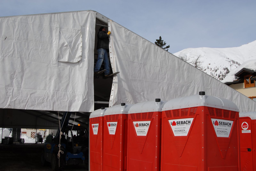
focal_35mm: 36
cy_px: 86
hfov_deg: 53.1
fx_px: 256
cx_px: 128
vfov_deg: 37.0
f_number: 9
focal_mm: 24
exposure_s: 1/320
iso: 125
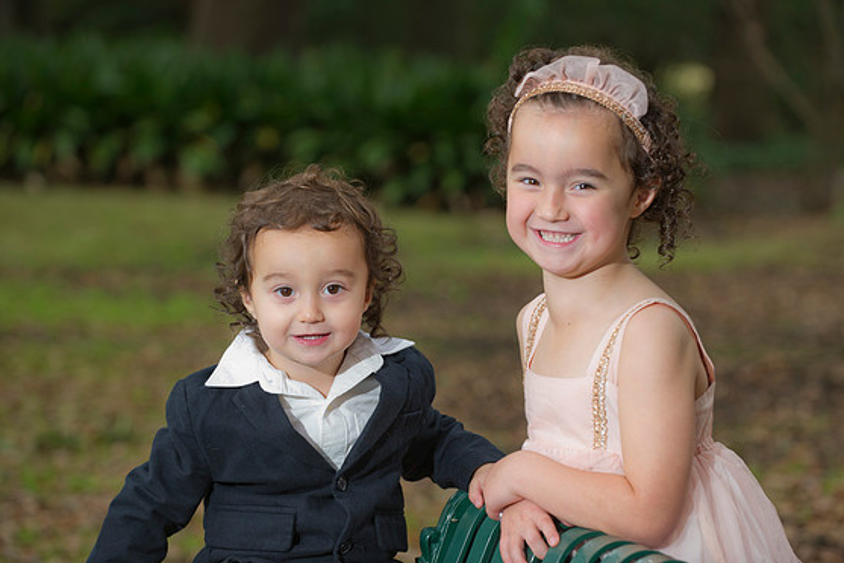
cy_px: 285
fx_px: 3049
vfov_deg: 10.6
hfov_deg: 15.8
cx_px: 430
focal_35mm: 130
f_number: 4
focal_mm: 125
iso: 400
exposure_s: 1/200
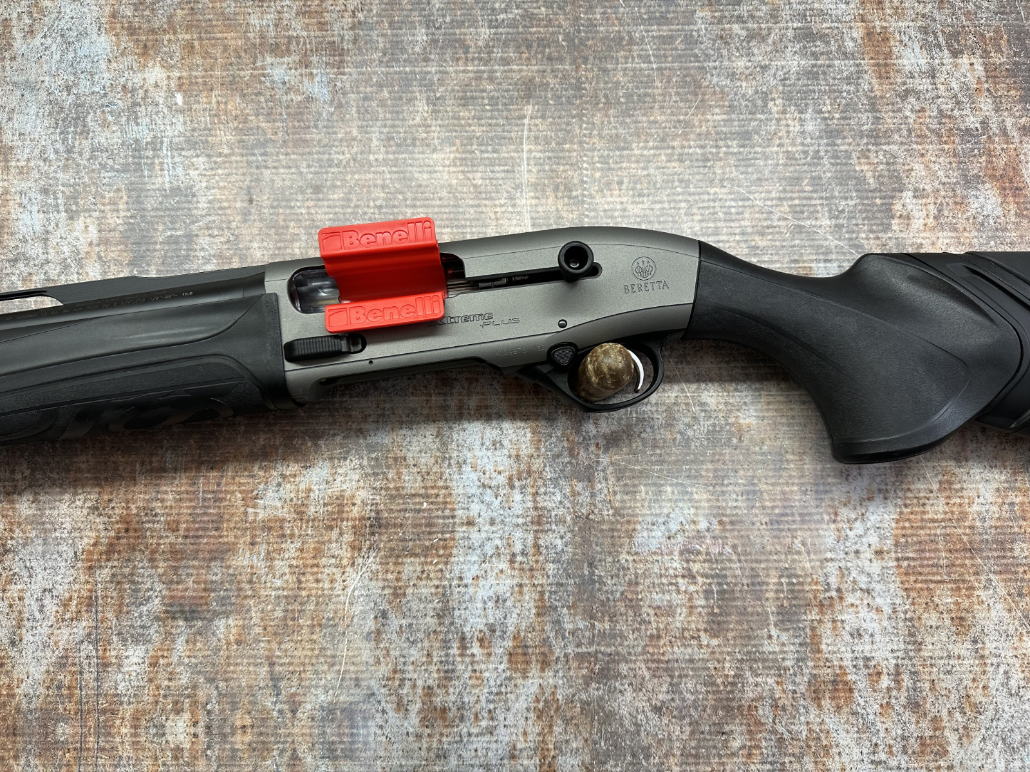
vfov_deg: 56.8
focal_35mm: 24
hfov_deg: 71.6
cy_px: 386
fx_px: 714
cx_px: 515
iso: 160
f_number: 1.8
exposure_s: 1/100
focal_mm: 6.9
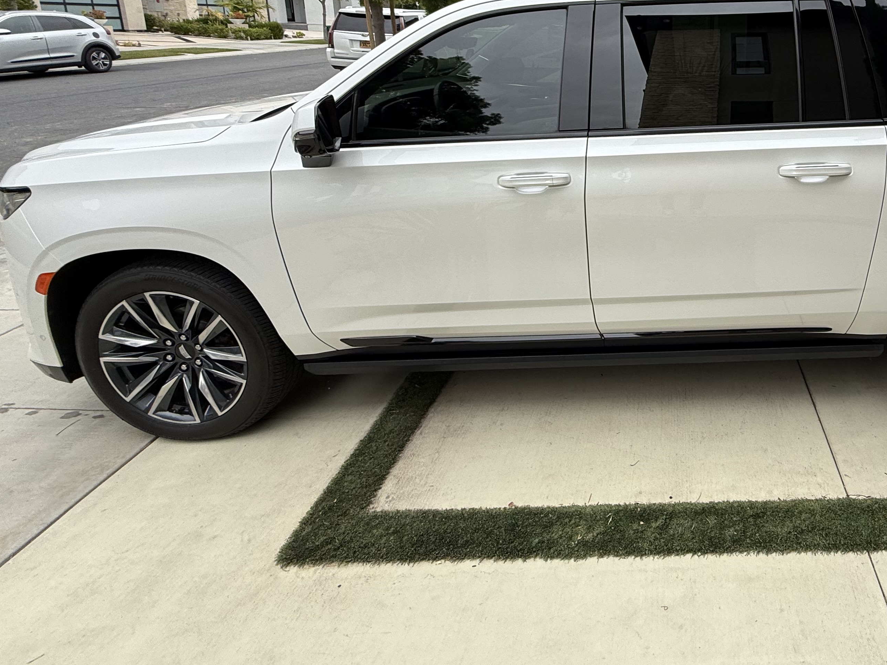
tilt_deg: -12.9
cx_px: 684
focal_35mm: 22
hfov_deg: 70.3
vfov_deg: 57.4
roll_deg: -1.7
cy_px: 153
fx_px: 564
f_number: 2.2
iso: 50
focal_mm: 2.22
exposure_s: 1/545
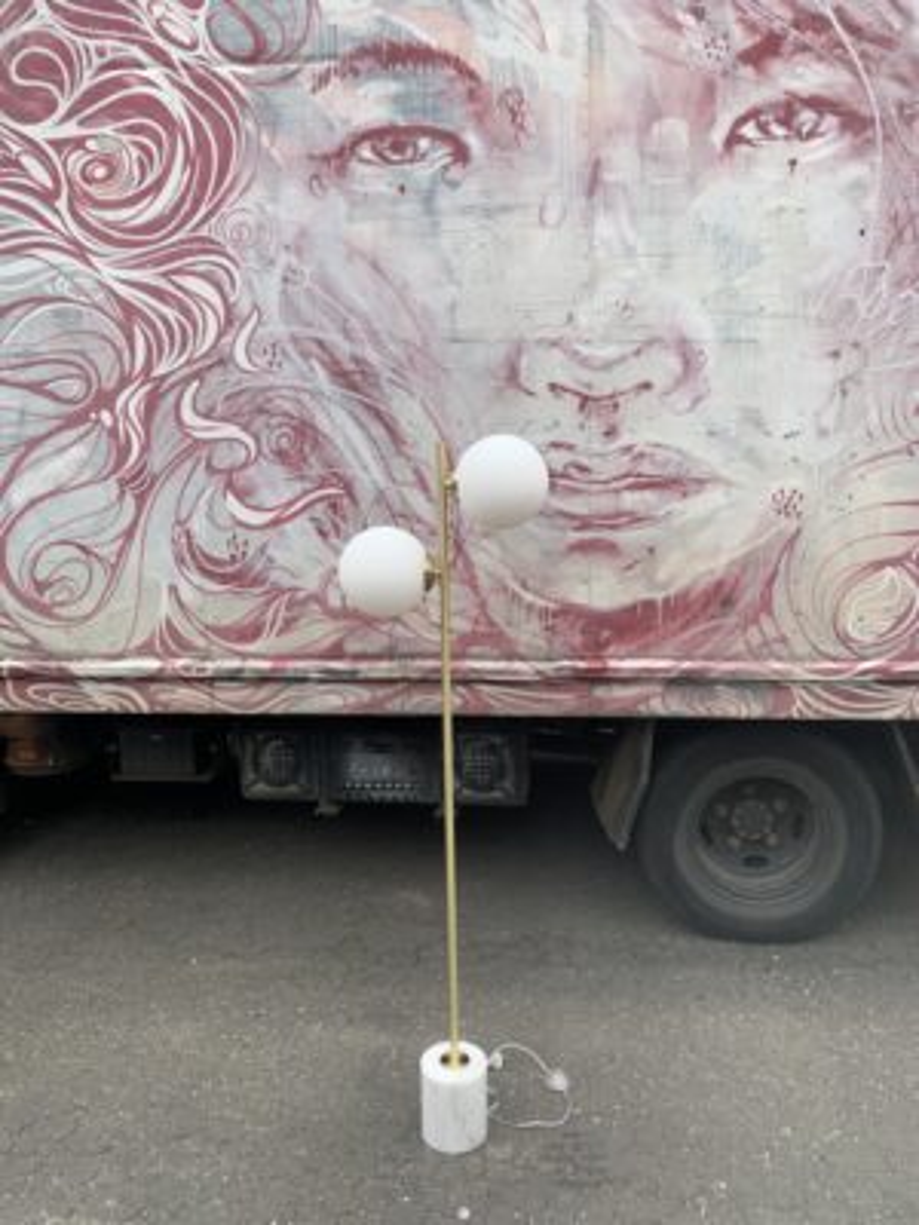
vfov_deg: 67.3
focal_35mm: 26
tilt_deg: -8.5
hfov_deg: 53.1
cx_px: 460
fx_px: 920
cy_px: 612
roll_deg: +1.1
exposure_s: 1/354
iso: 25
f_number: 1.8
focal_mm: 4.25
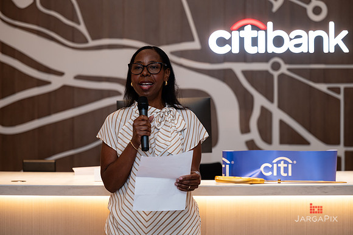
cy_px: 112
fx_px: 1084
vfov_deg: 12.4
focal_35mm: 111
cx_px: 177
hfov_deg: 18.5
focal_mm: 104
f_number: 3.2
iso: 400
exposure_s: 1/160
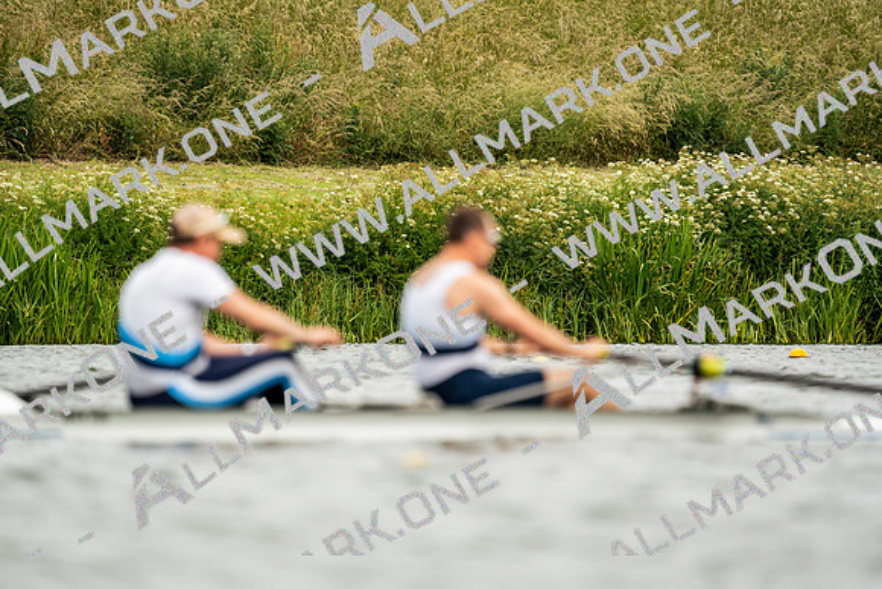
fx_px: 14703
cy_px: 294
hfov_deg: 3.4
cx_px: 441
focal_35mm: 600
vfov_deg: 2.3
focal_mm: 600
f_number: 6.3
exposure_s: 1/2000
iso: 400
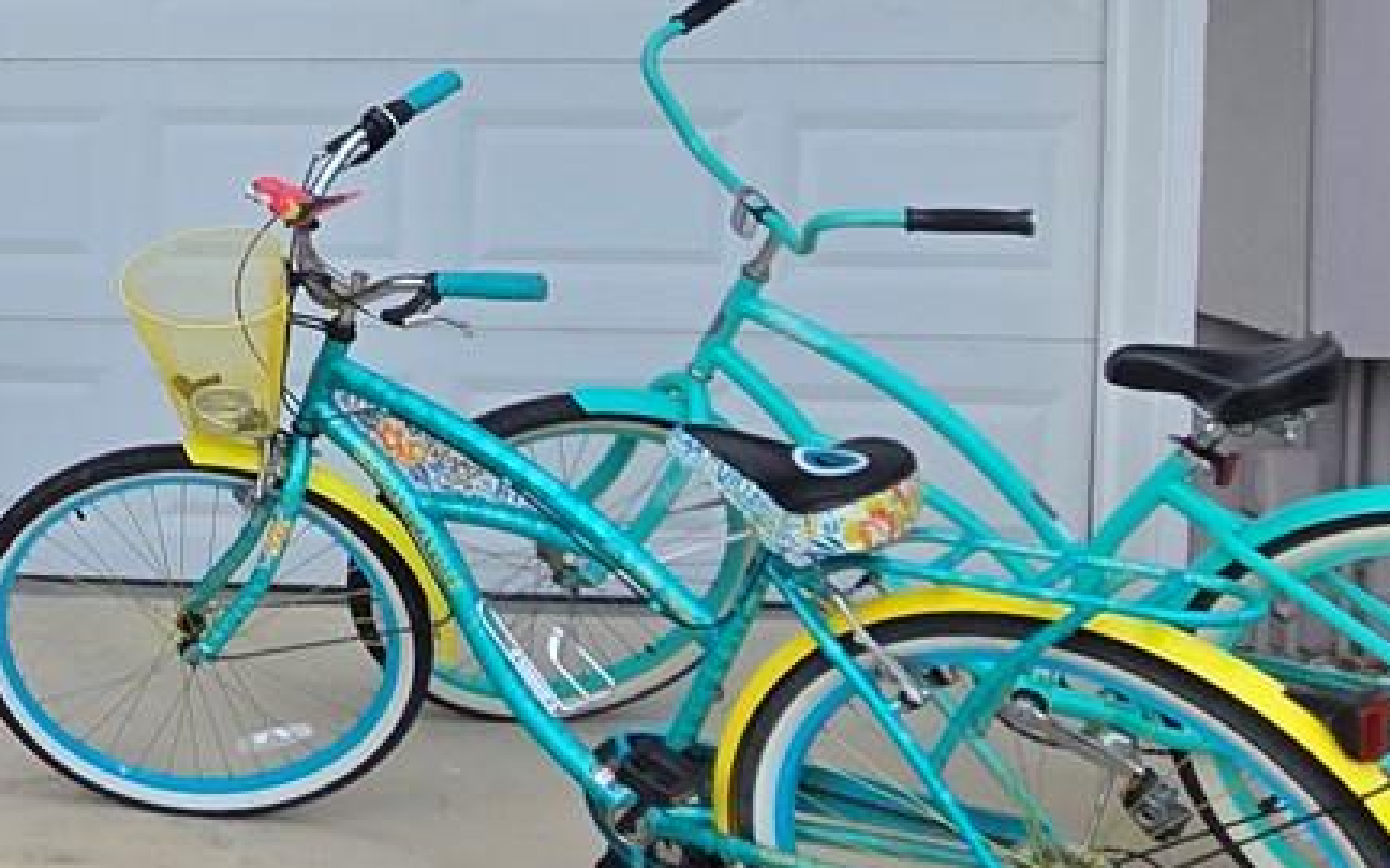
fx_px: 1932
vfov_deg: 24.2
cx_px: -544
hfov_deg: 29.3
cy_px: -3
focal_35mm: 51
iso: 50
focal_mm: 2.2
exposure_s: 1/1347
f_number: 2.2
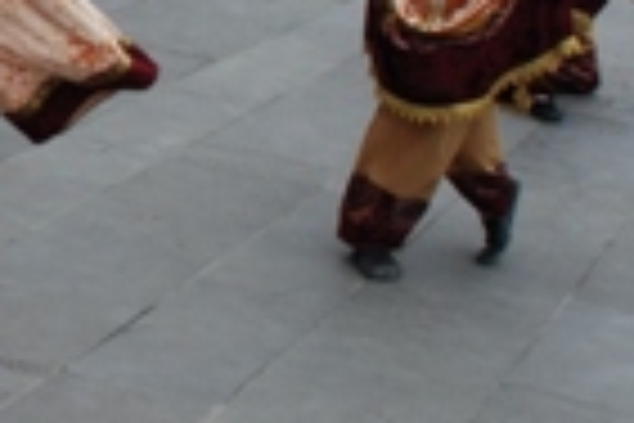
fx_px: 2395
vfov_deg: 10.0
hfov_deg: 14.2
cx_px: -274
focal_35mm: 136
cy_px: -54
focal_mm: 20
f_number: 10
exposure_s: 1/400
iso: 400
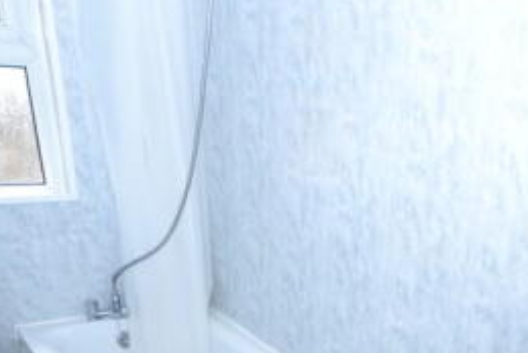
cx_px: 335
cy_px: 411
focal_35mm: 38
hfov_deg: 50.1
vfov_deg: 30.4
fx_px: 558
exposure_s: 1/60
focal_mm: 10
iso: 2800
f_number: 4
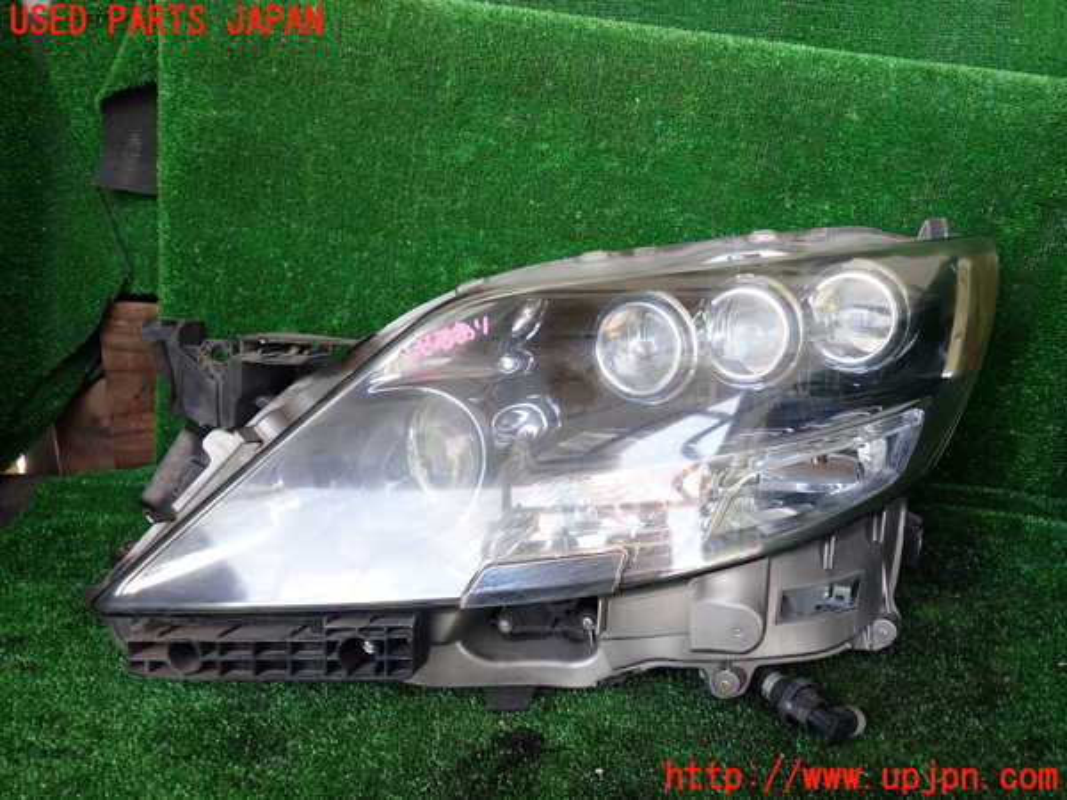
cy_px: 400
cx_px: 534
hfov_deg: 60.0
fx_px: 925
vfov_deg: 46.8
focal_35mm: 30
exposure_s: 1/80
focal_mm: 5.4
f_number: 2.3
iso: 100
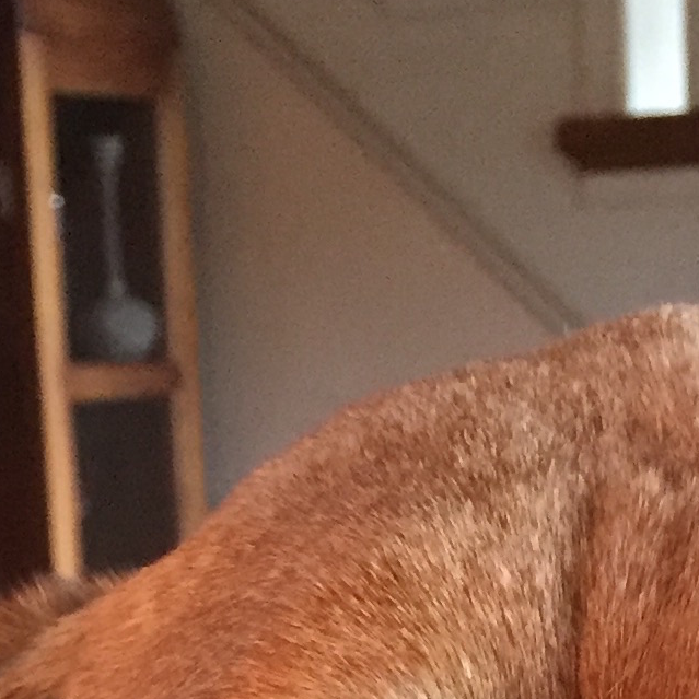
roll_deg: +1.7
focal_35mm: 131
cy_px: 1412
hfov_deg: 13.3
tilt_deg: -16.5
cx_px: 405
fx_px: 2993
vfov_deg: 11.9
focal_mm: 4.15
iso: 250
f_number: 2.2
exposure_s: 1/20
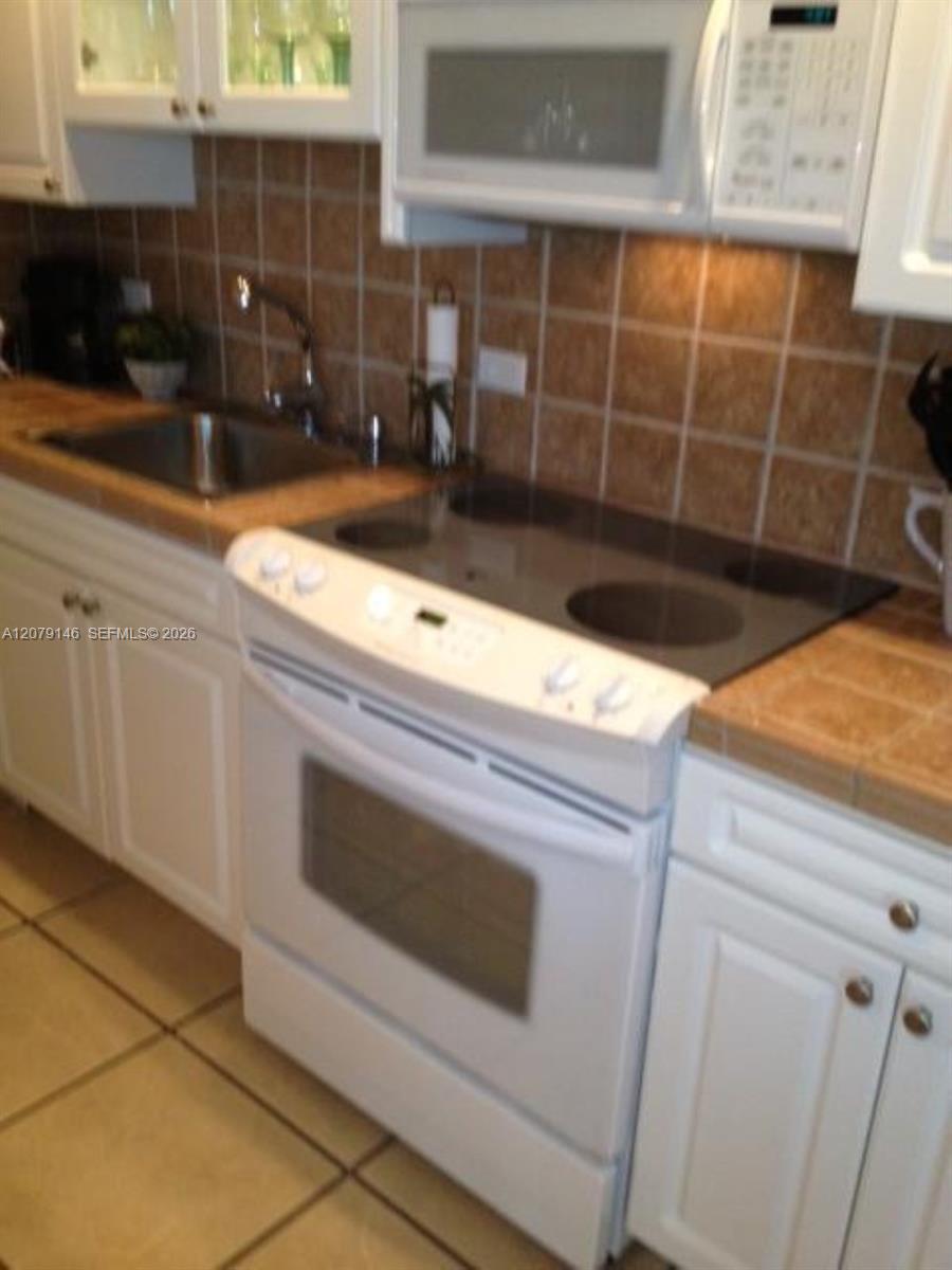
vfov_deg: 52.6
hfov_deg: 40.7
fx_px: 1283
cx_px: 476
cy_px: 635
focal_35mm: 35
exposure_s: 1/20
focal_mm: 4.28
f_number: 2.4
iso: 160
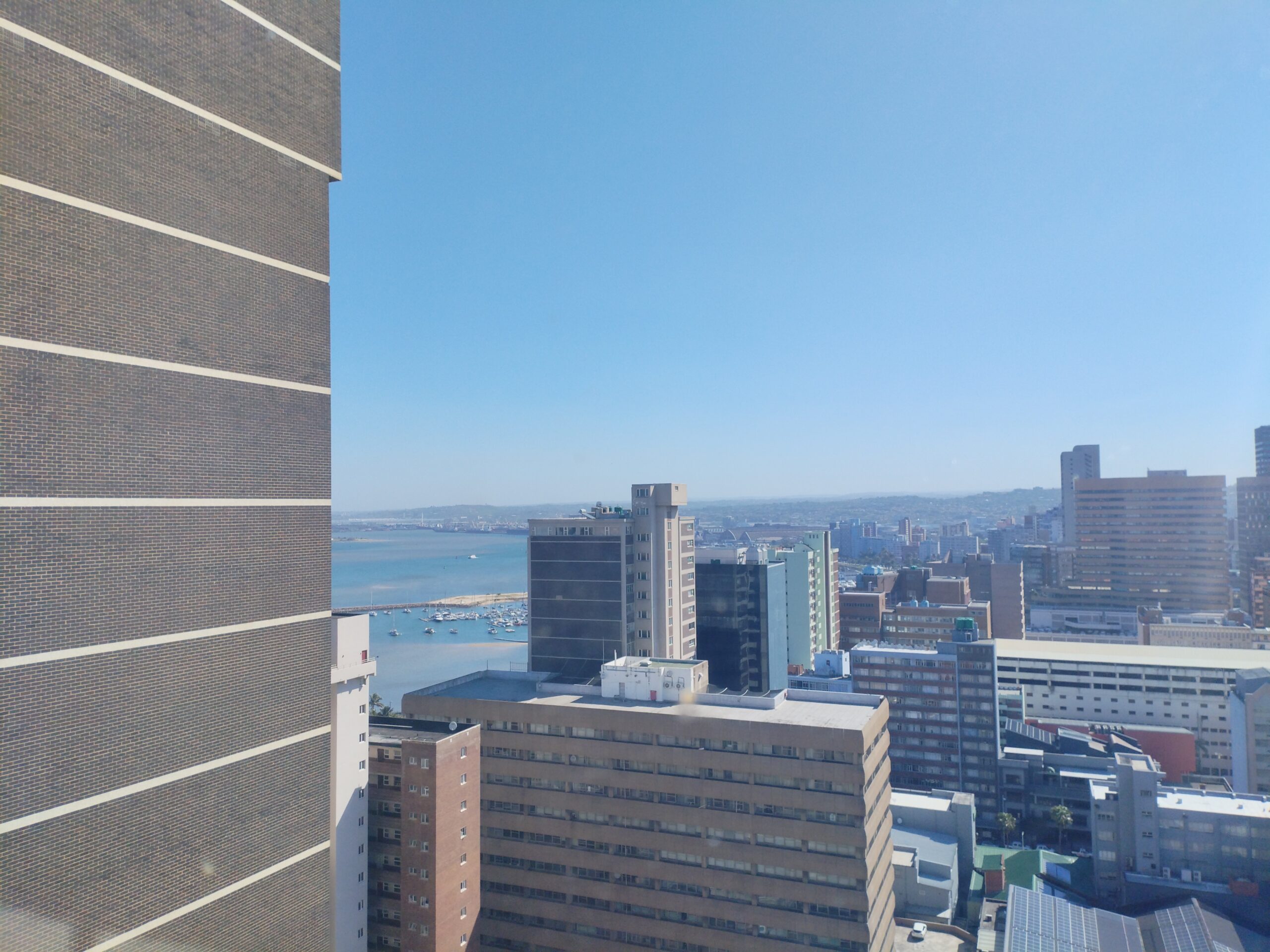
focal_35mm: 26
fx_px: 954
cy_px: 476
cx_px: 635
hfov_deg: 67.3
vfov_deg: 53.1
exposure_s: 1/2342
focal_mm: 4.25
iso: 100
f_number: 1.8
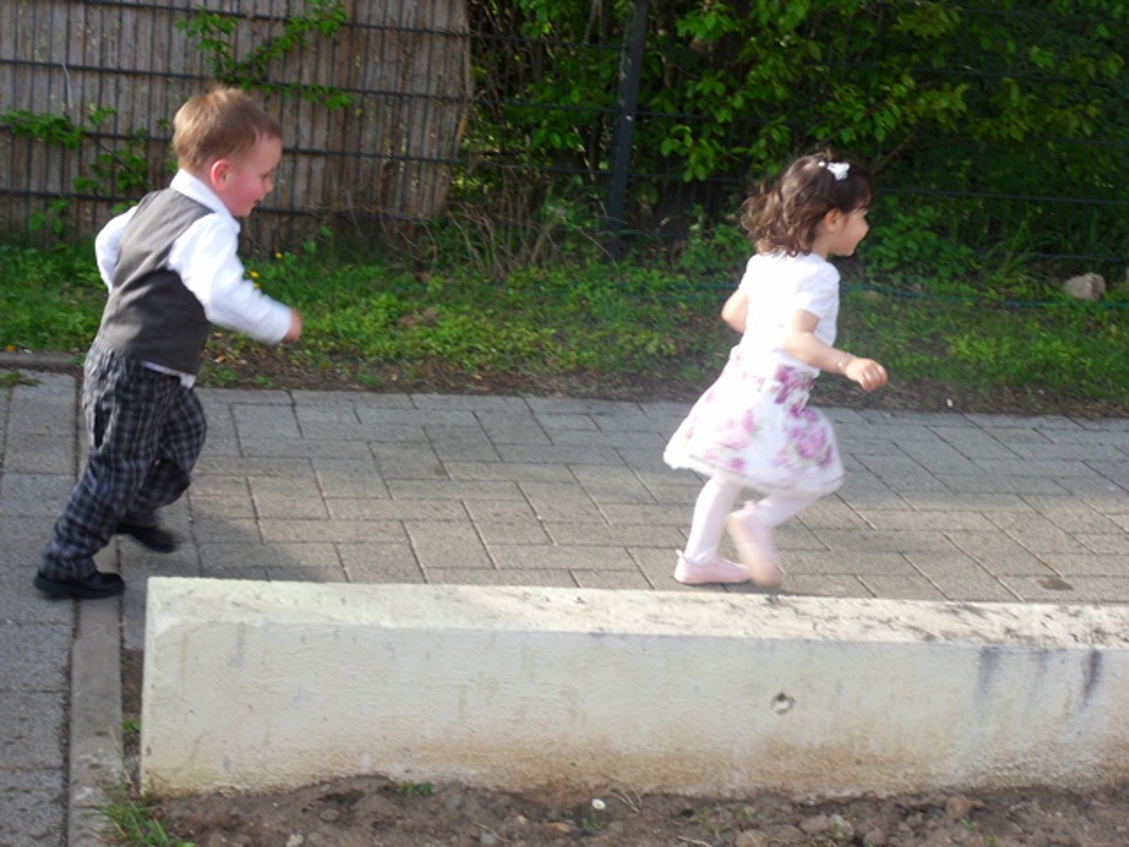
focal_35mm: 70
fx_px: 2283
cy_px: 424
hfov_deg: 27.8
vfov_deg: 21.0
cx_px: 564
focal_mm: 12.3
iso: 100
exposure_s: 1/125
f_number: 5.1
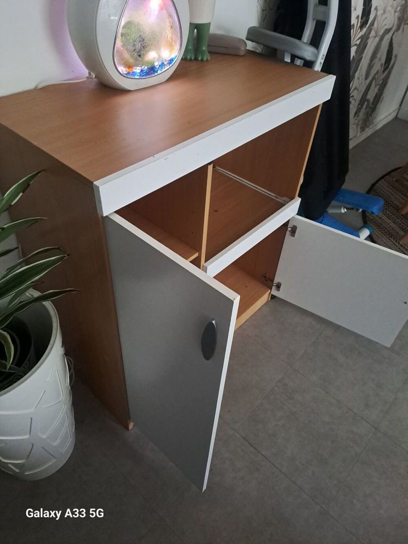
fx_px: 393
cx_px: 204
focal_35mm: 25
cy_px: 272
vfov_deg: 69.4
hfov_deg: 54.9
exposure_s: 1/20
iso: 800
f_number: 1.8
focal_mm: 4.65
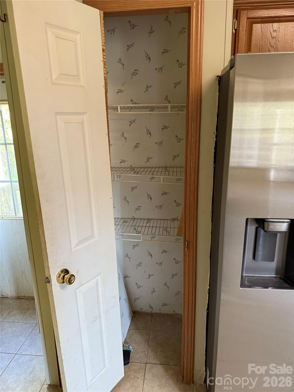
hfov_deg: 56.8
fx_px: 272
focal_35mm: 24
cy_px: 196
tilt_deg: -14.5
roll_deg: +0.9
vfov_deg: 71.6
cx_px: 147
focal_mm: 6.76
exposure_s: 1/60
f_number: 1.78
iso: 400
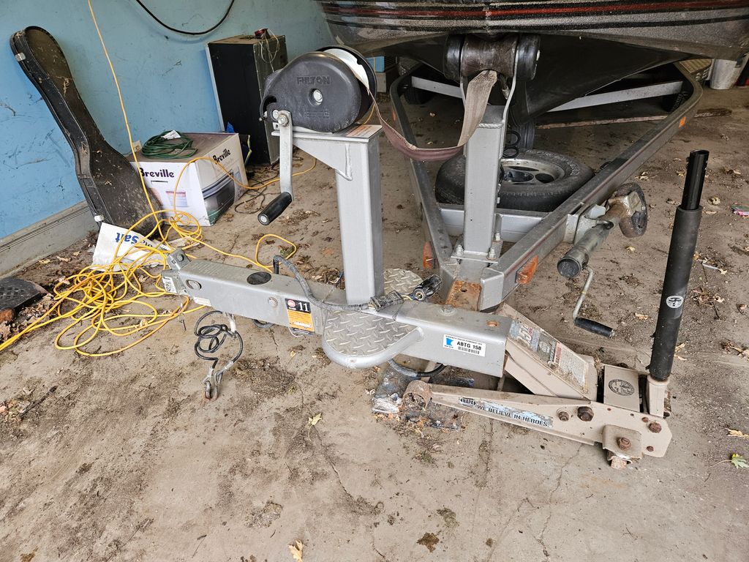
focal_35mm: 23
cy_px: 281
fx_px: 498
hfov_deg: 73.9
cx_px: 374
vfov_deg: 58.9
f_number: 1.8
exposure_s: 1/120
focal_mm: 5.4
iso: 250
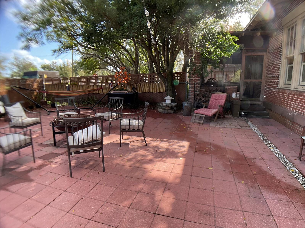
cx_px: 152
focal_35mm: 29
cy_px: 114
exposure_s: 1/266
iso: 16
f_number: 1.8
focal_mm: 3
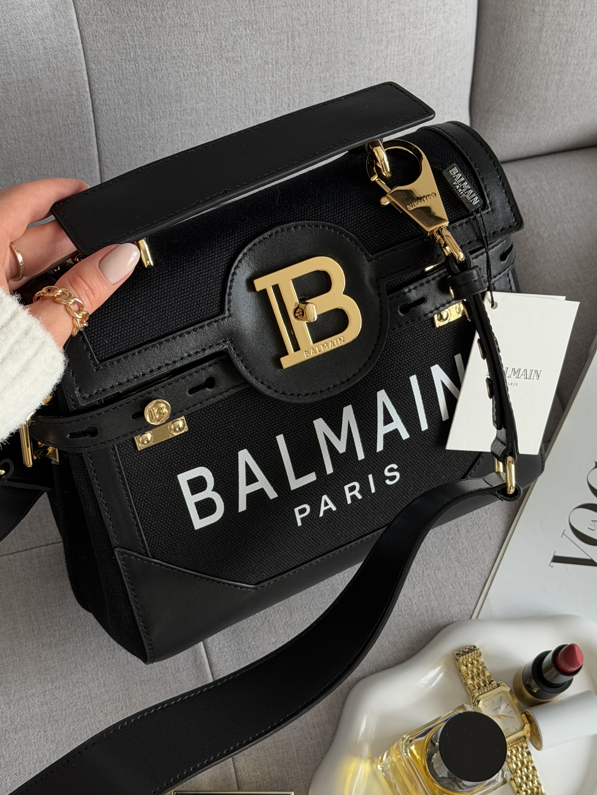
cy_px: 443
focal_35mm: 65
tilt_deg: -66.6
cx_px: 325
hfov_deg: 22.6
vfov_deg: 29.8
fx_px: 1495
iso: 50
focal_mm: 6.76
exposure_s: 1/171
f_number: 1.78
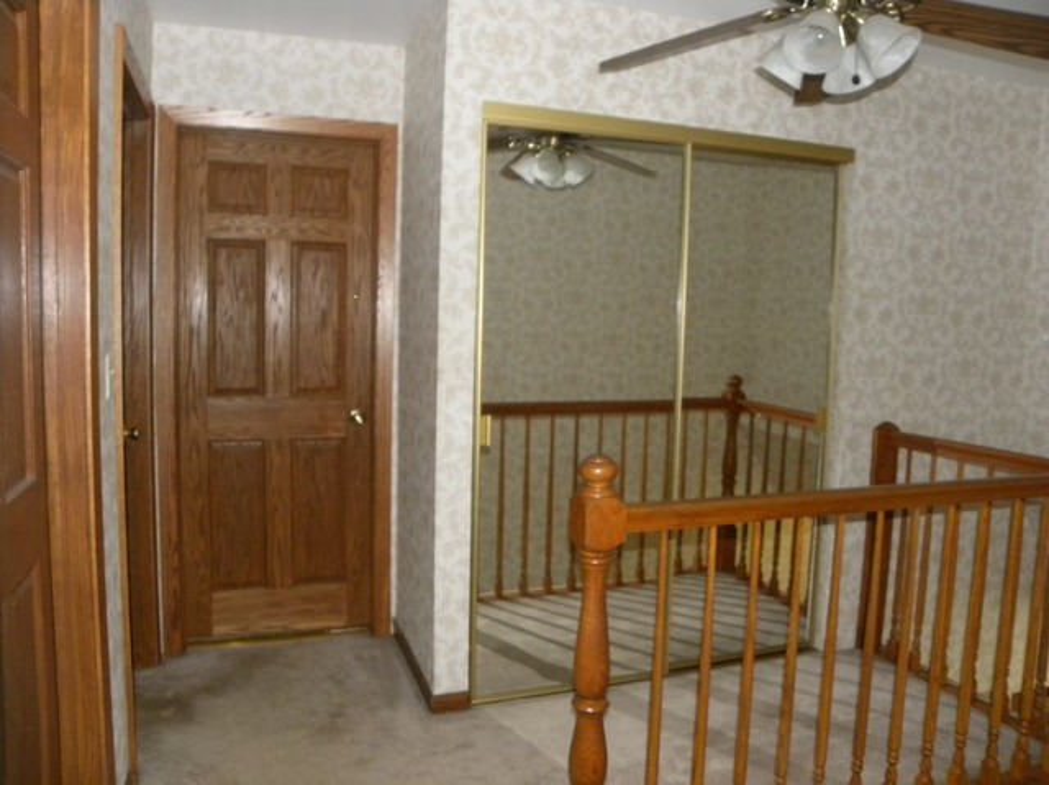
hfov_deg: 67.3
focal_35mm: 26
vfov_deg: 53.0
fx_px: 787
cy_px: 392
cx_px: 524
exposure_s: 1/30
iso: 400
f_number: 2.8
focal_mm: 4.6
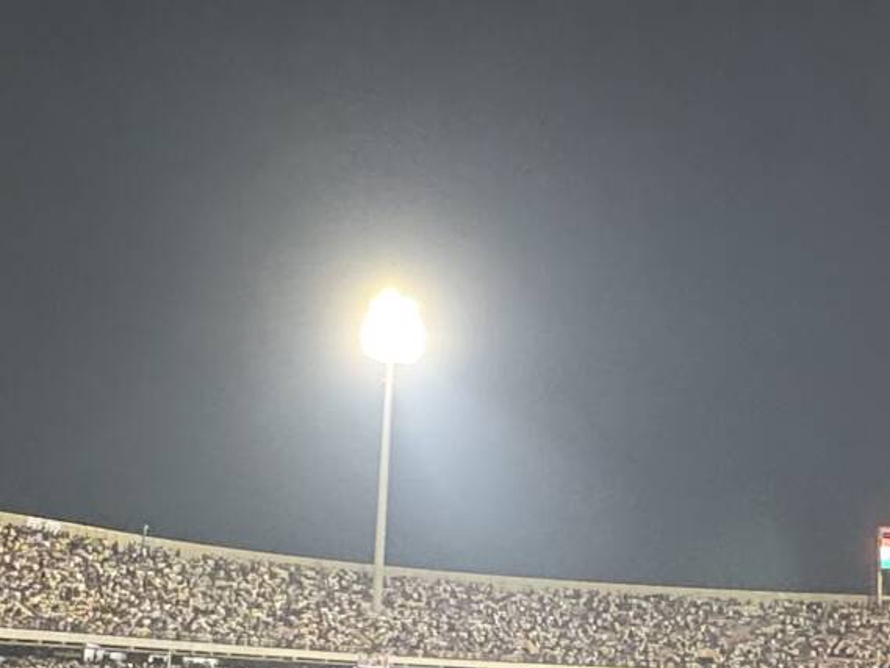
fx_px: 1646
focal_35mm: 64
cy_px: 474
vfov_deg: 22.8
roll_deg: -2.0
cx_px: 582
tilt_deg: +8.2
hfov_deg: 30.1
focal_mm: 2.22
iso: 800
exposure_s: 1/50
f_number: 2.2
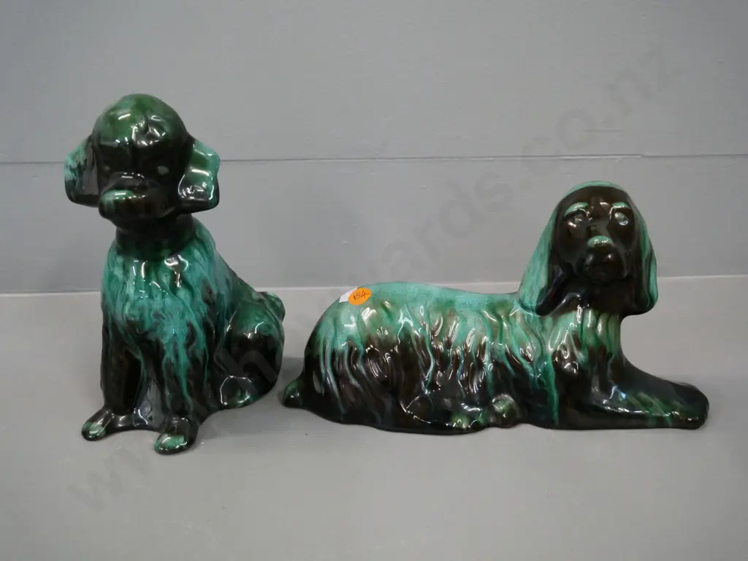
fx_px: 864
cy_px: 280
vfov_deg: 36.0
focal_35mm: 40
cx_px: 374
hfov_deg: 46.8
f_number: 5
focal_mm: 20
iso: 3200
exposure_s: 1/100
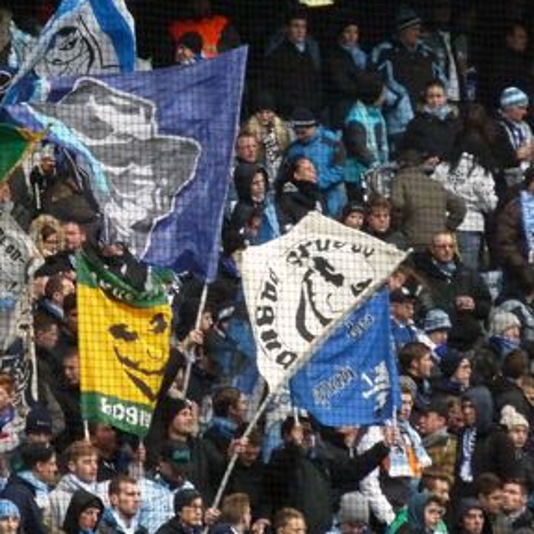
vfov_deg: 3.4
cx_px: 84
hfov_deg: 3.4
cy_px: 220
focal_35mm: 519
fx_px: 9058
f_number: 3.7
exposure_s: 1/250
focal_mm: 52.7
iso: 800
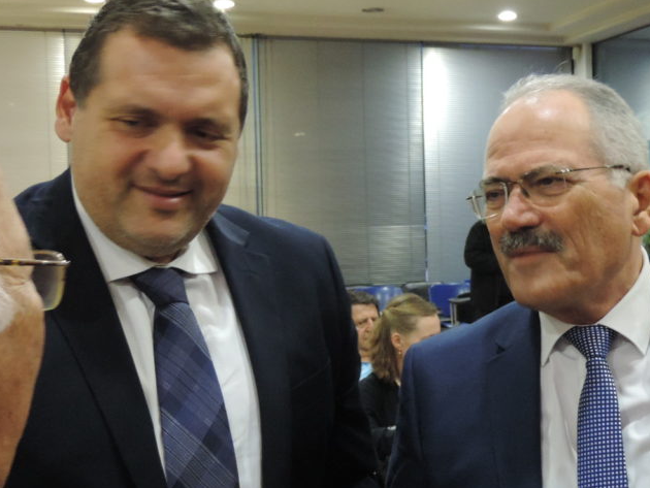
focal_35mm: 65
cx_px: 441
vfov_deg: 22.6
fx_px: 1221
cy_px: 270
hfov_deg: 29.6
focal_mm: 7.1
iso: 720
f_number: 3.3
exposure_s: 1/13
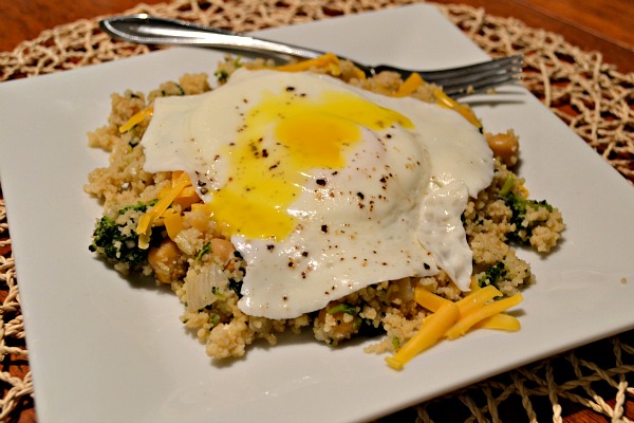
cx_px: 317
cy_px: 212
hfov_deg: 49.6
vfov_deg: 34.2
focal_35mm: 39
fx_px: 687
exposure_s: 1/15
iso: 640
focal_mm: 26
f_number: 4.2
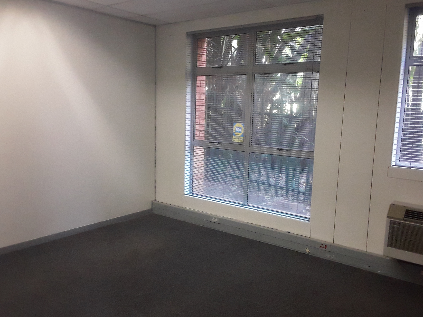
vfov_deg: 45.4
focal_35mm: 31
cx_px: 214
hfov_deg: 58.3
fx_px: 379
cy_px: 159
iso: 250
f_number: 1.9
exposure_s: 1/50
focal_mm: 2.2
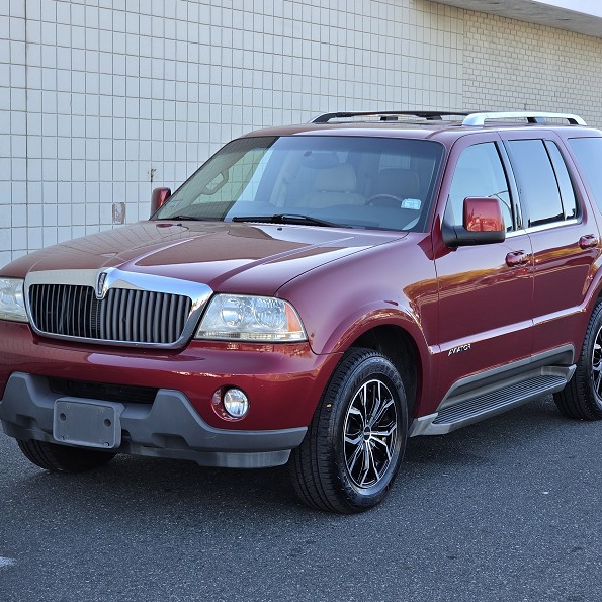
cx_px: 313
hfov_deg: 21.1
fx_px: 1613
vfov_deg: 21.1
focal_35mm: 82
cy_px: 303
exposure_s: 1/121
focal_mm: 7
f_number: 2.4
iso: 25
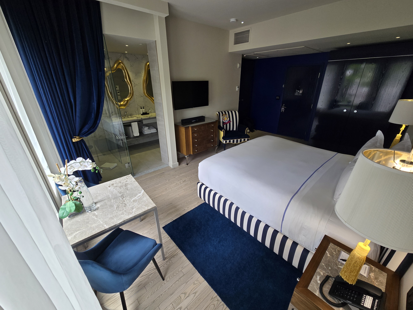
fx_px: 155
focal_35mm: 13
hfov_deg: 106.2
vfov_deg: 89.9
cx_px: 206
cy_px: 155
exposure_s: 1/120
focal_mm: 2.2
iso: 80
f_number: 2.2
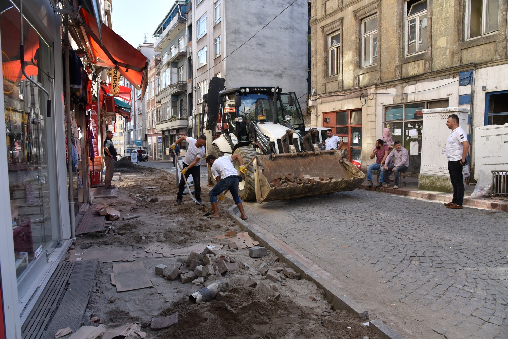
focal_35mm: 24
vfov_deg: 53.2
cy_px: 170
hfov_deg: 73.7
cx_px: 254
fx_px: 339
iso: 1000
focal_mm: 24
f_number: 10
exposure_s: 1/400
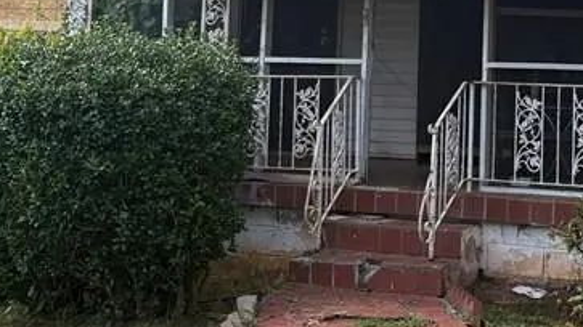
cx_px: 514
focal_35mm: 80
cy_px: -71
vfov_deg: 14.6
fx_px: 1236
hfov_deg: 25.8
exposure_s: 1/830
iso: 64
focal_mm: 5.96
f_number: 1.6
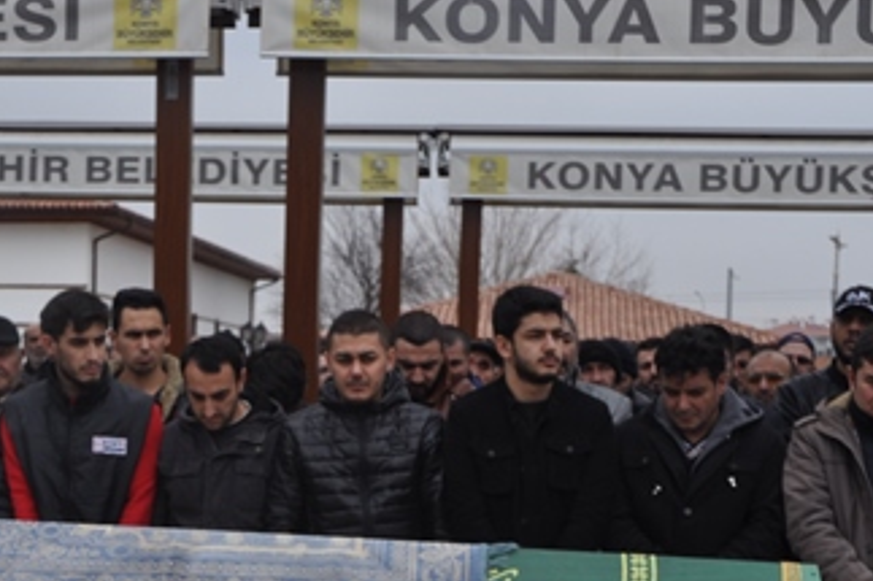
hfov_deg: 22.0
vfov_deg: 14.7
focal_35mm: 92
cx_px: 243
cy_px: 509
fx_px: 2230
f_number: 8
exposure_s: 1/250
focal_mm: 31
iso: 200
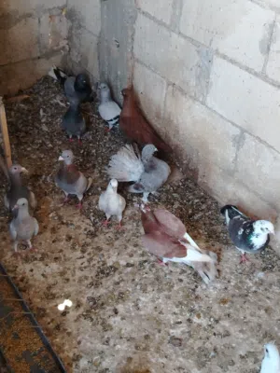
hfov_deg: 30.9
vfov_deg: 40.4
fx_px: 507
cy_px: 186
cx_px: 140
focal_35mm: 47
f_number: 1.75
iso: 390
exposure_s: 1/33
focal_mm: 5.25
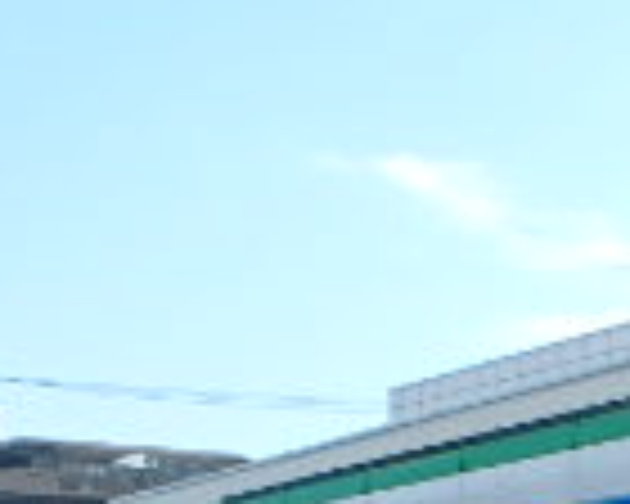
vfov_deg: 15.8
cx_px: 747
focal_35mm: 94
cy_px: 594
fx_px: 1753
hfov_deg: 19.3
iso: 125
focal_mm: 3.7
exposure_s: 1/500
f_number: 3.5
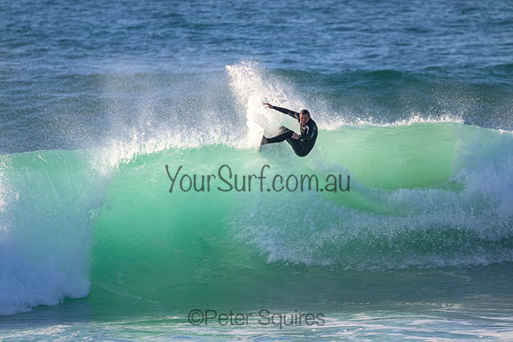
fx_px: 11402
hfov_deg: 2.6
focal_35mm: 800
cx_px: 256
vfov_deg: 1.7
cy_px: 171
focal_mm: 800
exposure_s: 1/1600
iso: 1600
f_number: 11
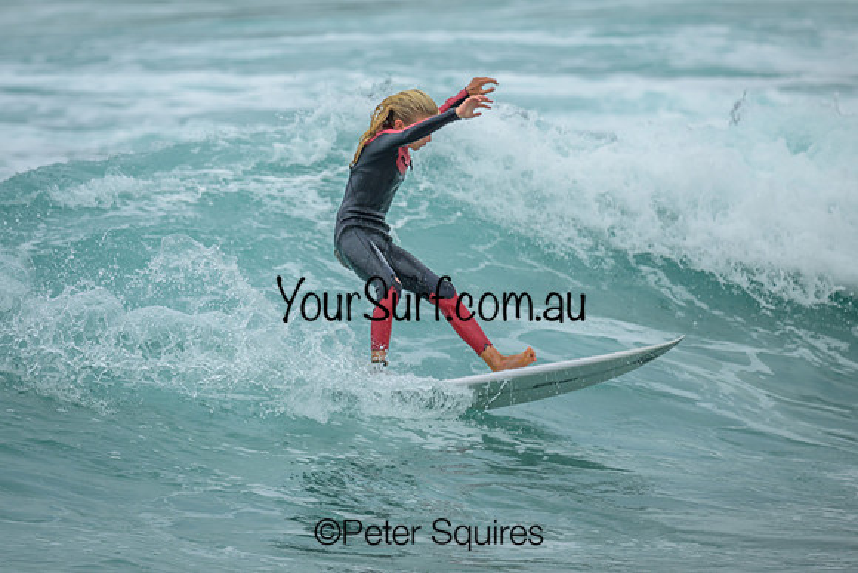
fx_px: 26104
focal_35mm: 1095
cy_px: 214
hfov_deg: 1.9
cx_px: 271
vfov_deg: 1.3
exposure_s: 1/2000
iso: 200
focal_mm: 800
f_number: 6.3
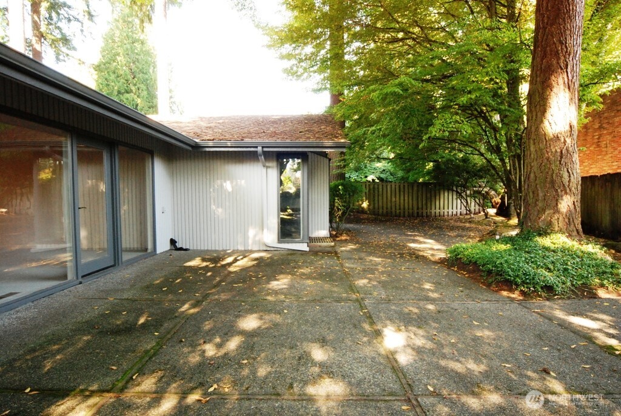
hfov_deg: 89.9
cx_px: 310
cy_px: 208
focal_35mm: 18
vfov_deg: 67.5
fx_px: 311
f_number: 10
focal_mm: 12
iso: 1250
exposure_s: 1/25
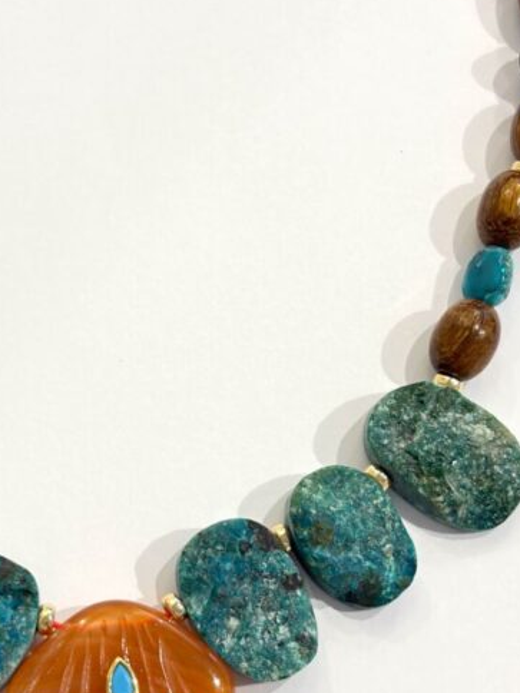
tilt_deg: -76.3
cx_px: 156
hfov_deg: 17.1
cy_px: 391
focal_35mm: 86
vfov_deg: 22.7
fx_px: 1723
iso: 64
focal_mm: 5.96
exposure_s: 1/50
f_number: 1.6
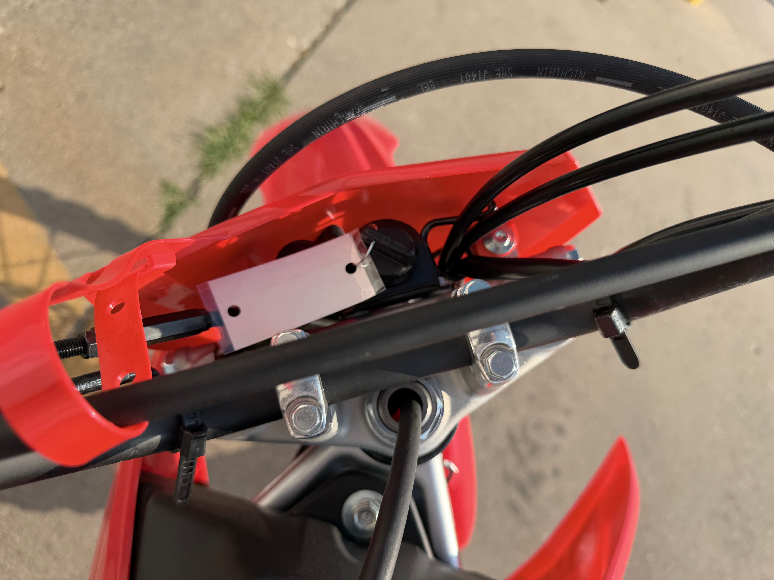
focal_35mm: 24
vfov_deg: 56.8
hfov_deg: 71.6
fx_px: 537
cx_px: 387
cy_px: 290
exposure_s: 1/2110
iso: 80
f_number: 1.78
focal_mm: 6.76
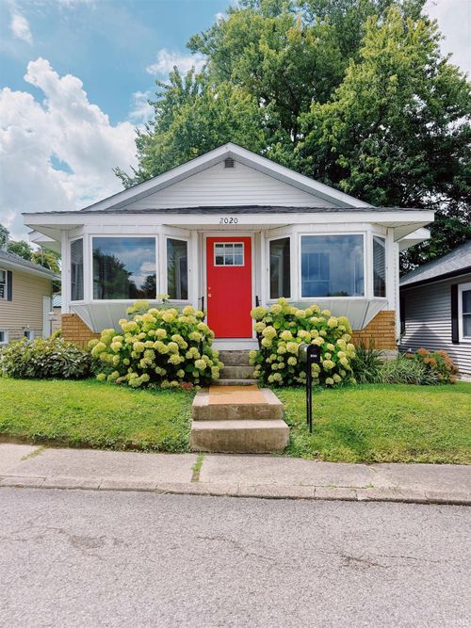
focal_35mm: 24
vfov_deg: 71.6
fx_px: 436
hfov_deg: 56.8
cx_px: 236
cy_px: 314
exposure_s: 1/4310
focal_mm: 6.76
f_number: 1.78
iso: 80
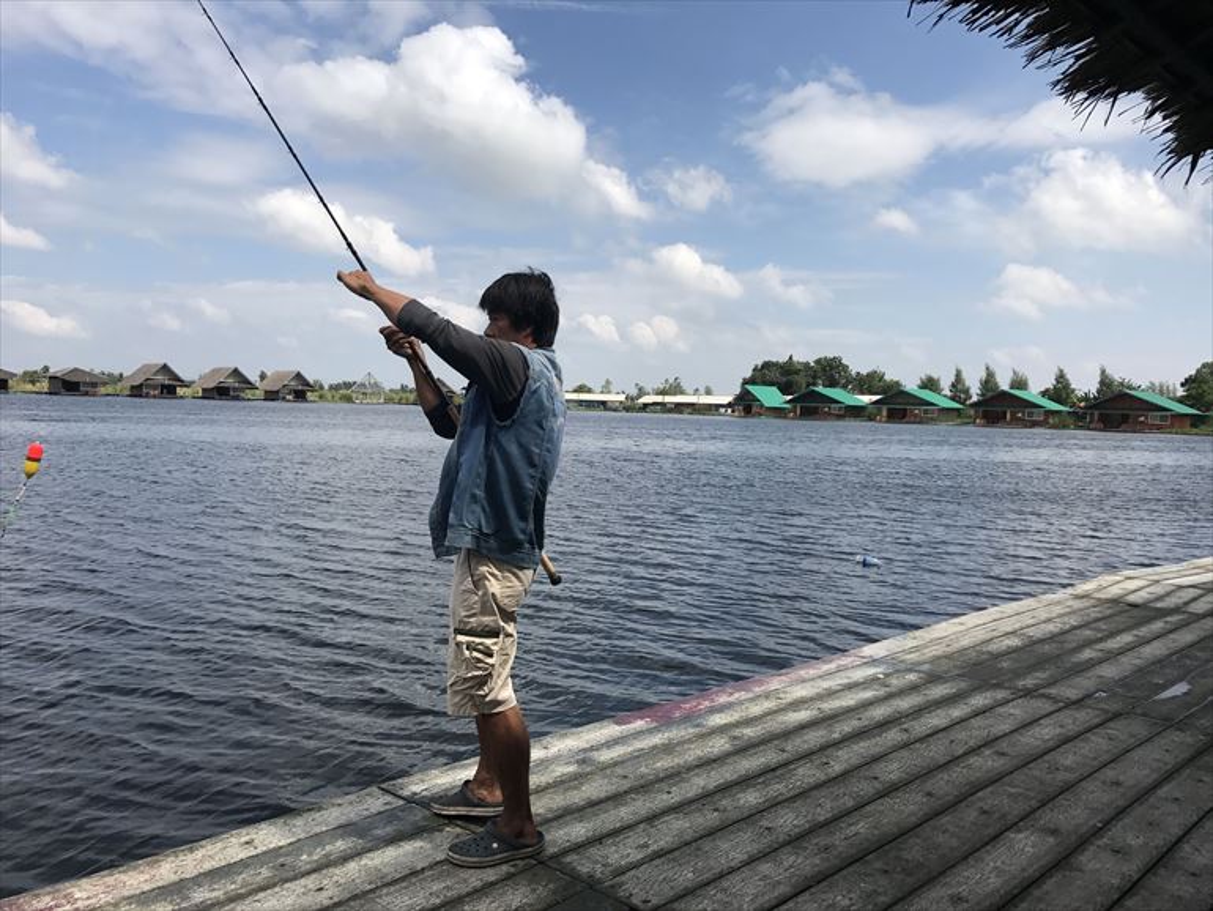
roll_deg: -1.7
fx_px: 981
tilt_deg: -2.8
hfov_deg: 63.4
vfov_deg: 49.8
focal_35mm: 28
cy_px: 456
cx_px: 606
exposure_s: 1/2994
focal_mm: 3.99
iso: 20
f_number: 1.8
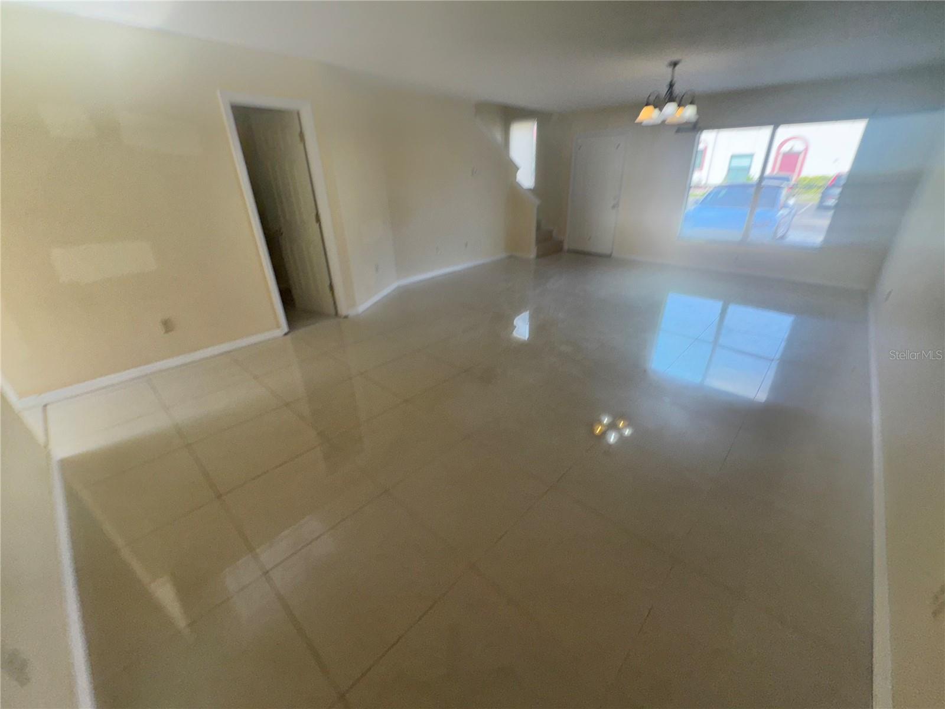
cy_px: 354
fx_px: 382
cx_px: 472
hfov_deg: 102.1
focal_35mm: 14
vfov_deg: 85.7
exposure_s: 1/316
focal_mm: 2.22
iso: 32
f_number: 2.2
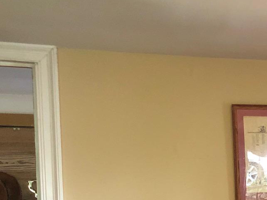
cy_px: 256
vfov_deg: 16.0
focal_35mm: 88
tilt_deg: -4.3
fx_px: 679
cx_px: 406
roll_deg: +0.7
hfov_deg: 19.3
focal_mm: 3.99
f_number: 1.8
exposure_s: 1/8
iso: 100
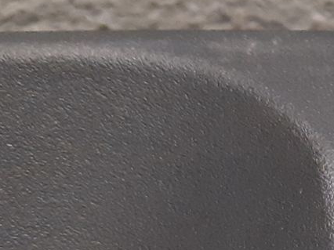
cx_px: 664
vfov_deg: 11.4
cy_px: 366
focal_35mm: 125
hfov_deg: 13.5
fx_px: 1205
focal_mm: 3.93
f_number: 1.7
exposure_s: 1/33
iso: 200
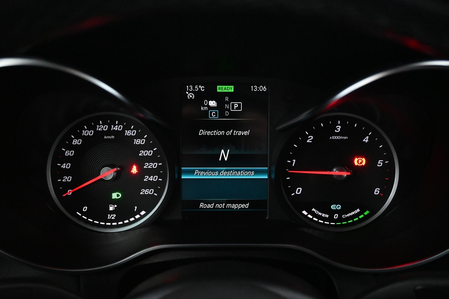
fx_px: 365
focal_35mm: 29
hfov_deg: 63.2
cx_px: 224
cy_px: 150
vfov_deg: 44.6
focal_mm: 19.5
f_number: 3.8
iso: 9000
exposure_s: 1/30
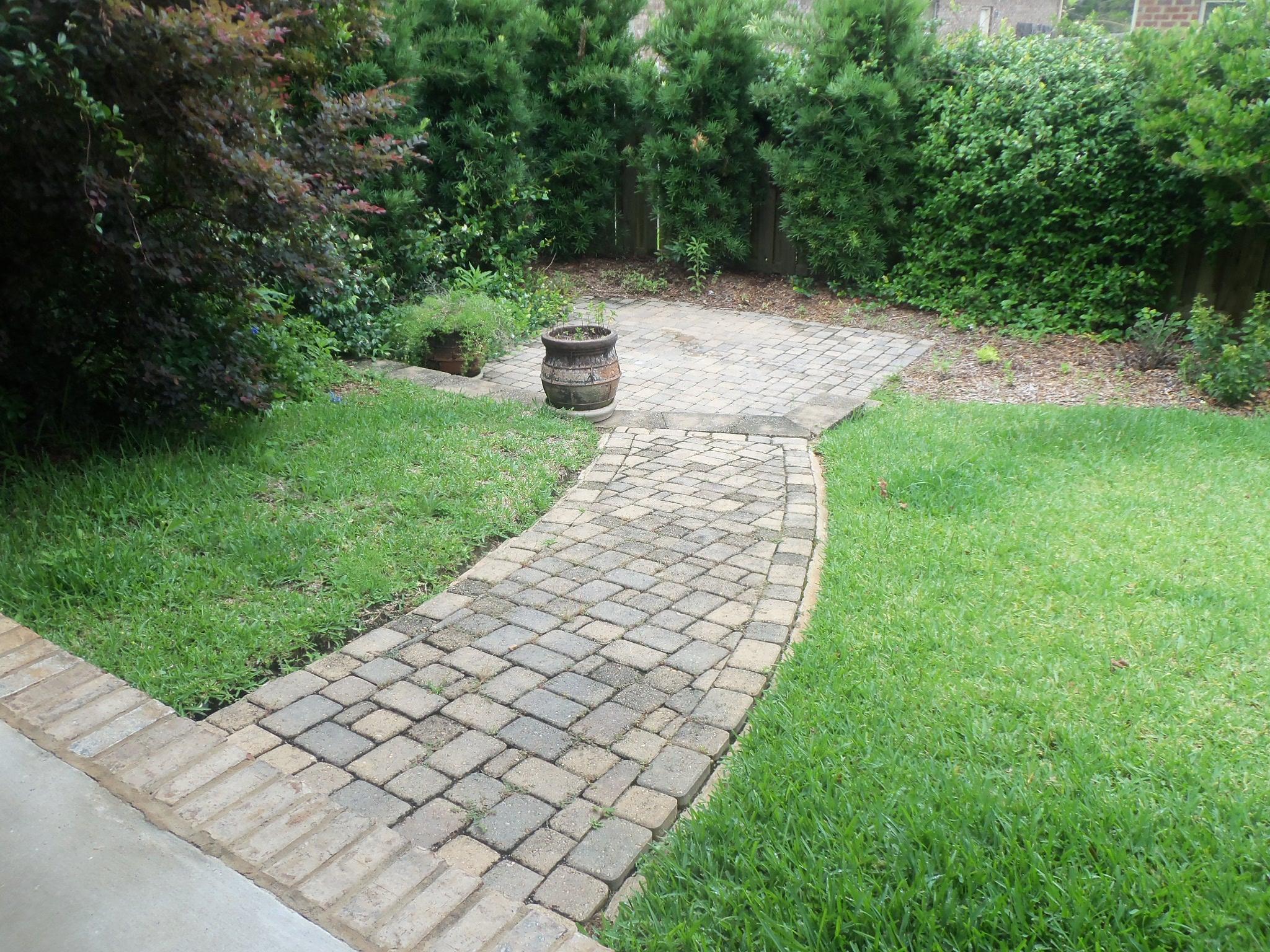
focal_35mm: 28
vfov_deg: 49.7
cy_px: 476
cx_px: 635
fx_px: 1027
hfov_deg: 63.4
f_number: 3.3
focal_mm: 5.1
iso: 64
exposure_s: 1/200
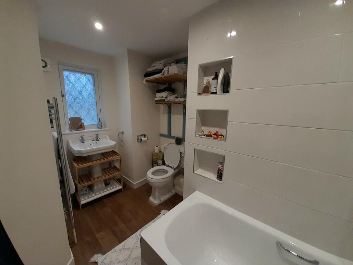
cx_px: 176
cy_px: 132
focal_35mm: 13
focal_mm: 1.13
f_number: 2.2
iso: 125
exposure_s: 1/50
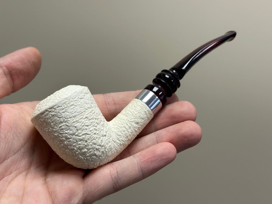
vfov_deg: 30.3
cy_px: 102
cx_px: 136
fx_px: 377
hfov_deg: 39.7
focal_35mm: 48
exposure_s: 1/100
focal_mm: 6.86
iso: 50
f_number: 1.78
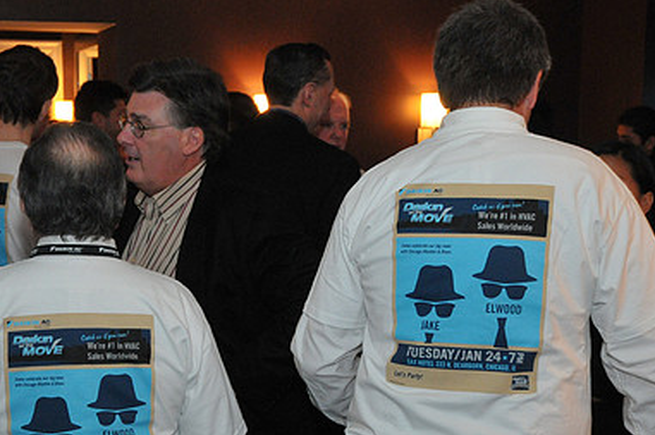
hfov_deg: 27.7
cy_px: 303
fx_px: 1326
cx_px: 251
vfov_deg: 18.5
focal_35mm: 73
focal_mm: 32
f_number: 5.6
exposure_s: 1/40
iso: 1600
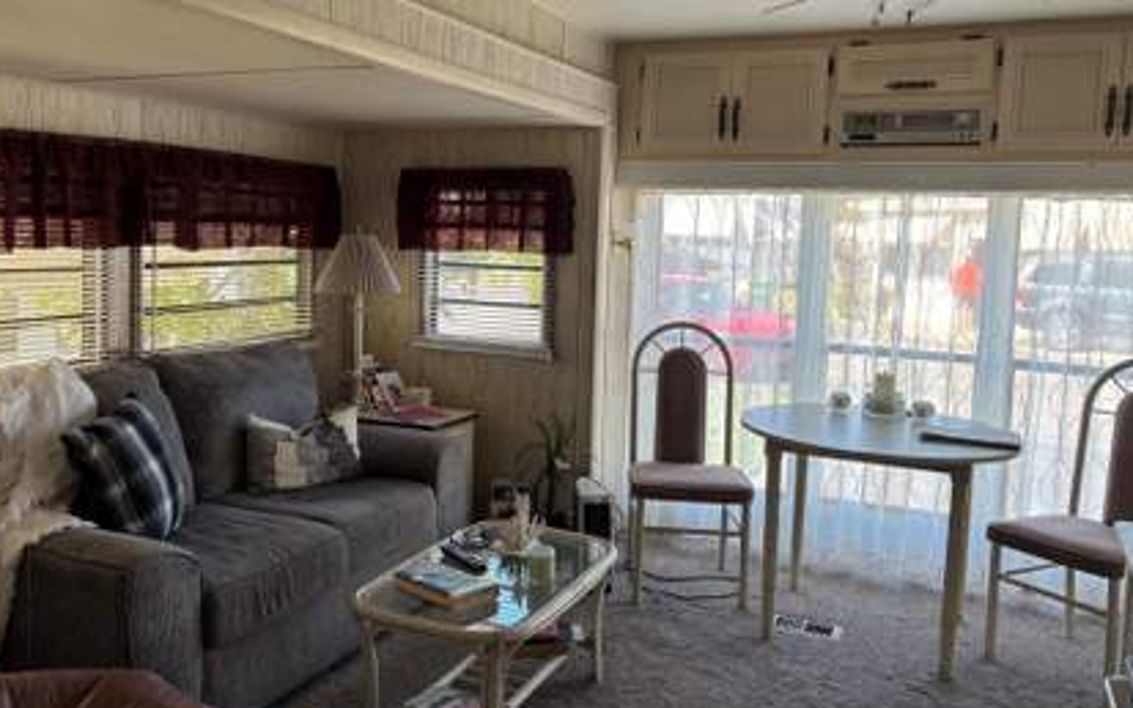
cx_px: 488
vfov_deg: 39.4
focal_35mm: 32
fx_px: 988
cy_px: 318
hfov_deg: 59.4
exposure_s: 1/121
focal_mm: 5.96
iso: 50
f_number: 1.6
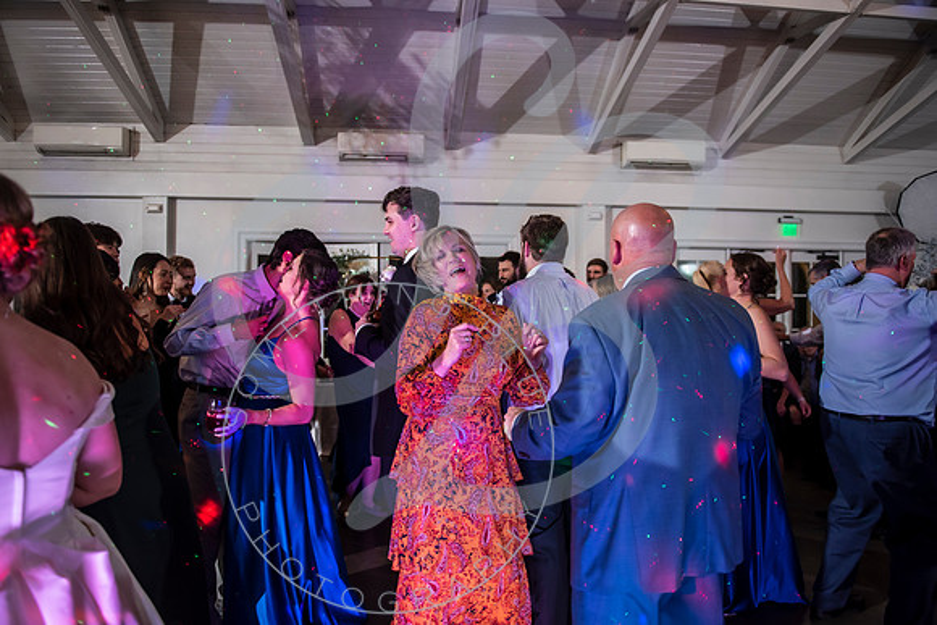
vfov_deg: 51.0
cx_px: 468
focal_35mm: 25
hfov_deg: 71.2
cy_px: 312
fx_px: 655
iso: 1000
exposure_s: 1/125
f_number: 2.8
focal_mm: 24
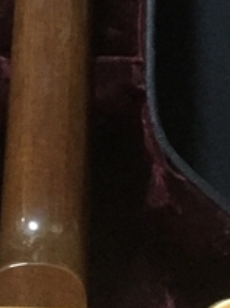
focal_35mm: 110
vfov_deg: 17.0
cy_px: -74
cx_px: 66
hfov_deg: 13.4
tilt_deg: -66.1
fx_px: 975
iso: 2000
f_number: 2.2
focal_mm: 4.15
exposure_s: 1/17
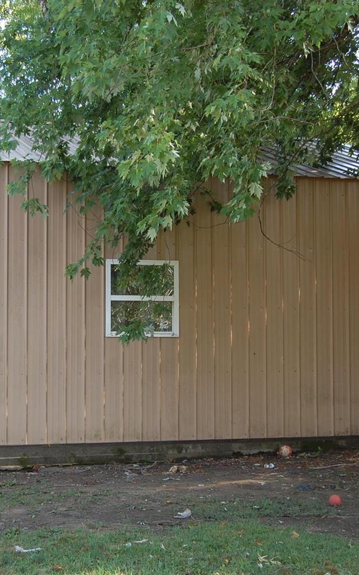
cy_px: 287
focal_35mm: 70
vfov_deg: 29.4
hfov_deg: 18.5
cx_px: 93
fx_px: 1096
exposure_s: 1/125
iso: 360
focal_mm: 30
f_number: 5.6
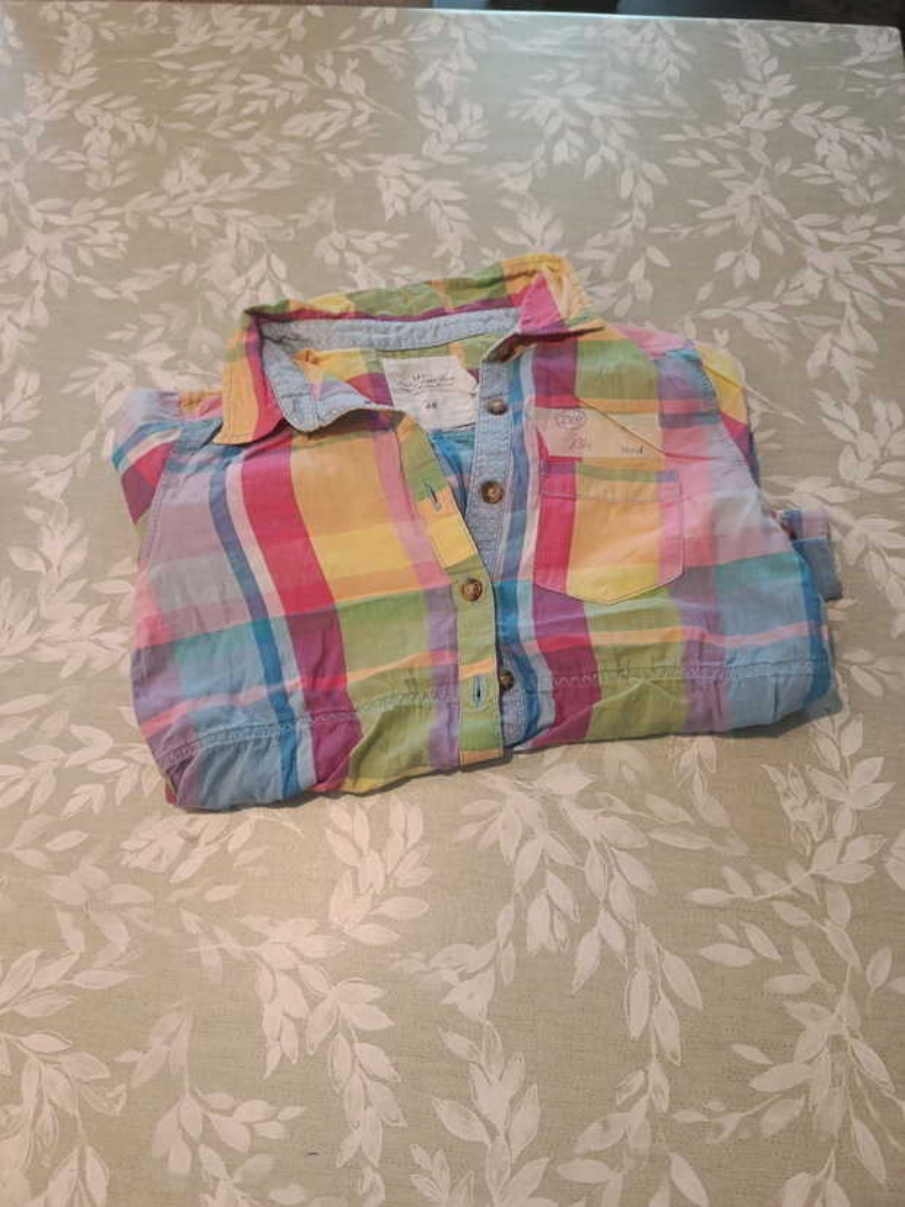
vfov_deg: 71.6
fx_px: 837
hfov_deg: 56.8
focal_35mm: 24
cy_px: 604
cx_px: 452
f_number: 1.7
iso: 1250
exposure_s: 1/50
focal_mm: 5.27
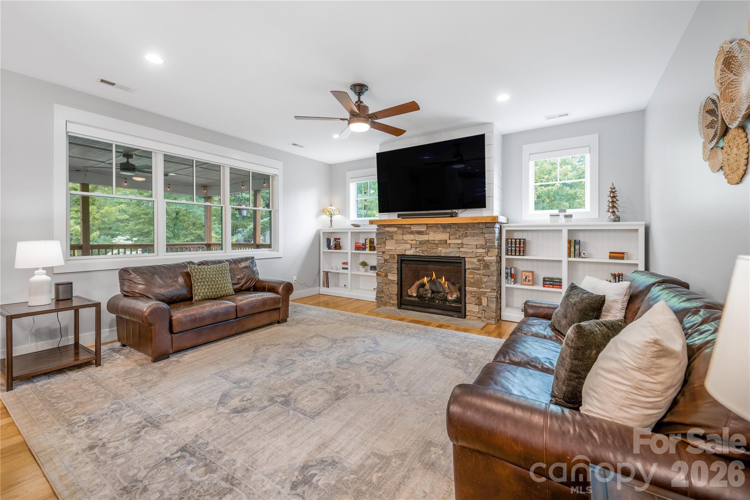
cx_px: 375
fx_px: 292
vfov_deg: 81.2
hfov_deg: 104.3
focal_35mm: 14
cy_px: 250
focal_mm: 14
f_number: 4
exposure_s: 1/15
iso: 100
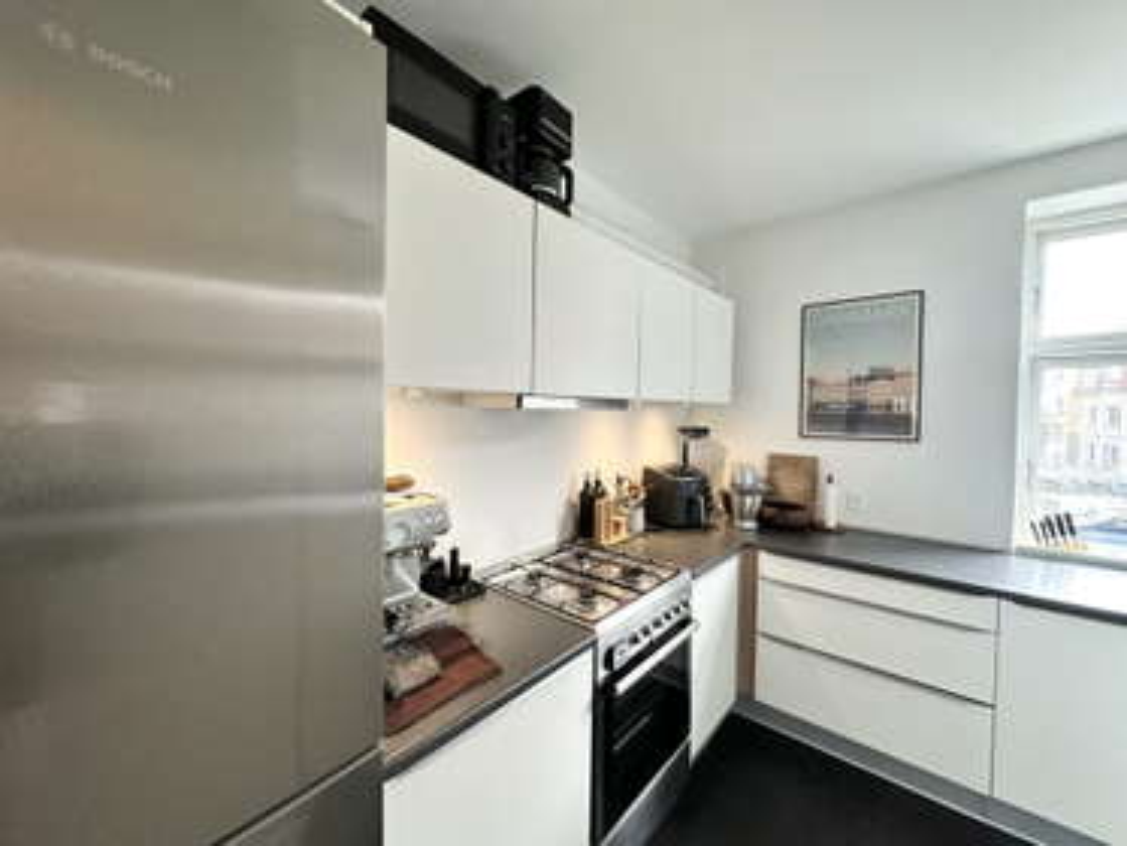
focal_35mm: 14
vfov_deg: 85.7
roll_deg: -0.7
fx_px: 456
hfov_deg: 102.0
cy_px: 423
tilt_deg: -1.4
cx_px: 564
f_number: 2.2
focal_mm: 2.22
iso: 320
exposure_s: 1/100
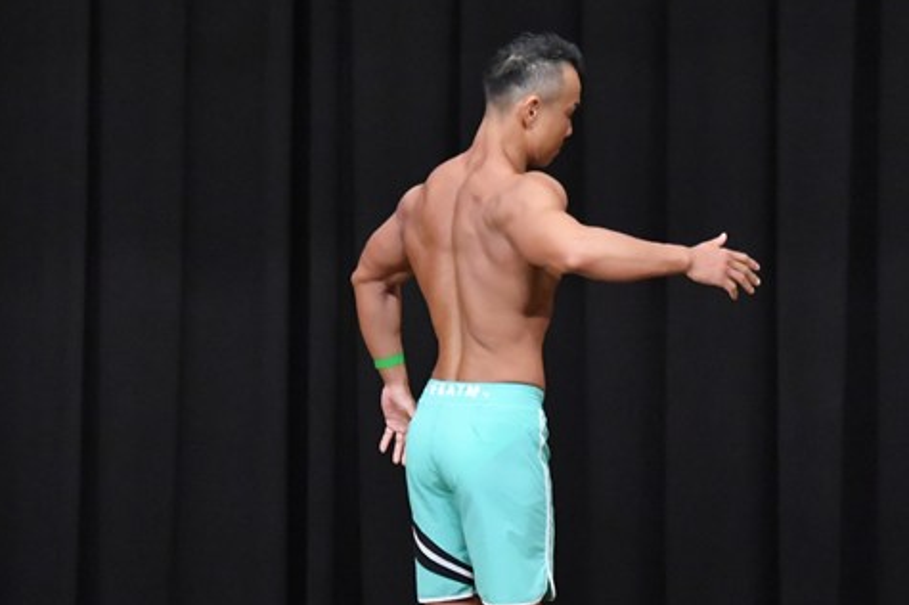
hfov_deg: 5.8
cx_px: 458
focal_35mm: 354
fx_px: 8932
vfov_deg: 3.9
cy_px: 444
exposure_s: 1/400
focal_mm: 145
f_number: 5.6
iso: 8000
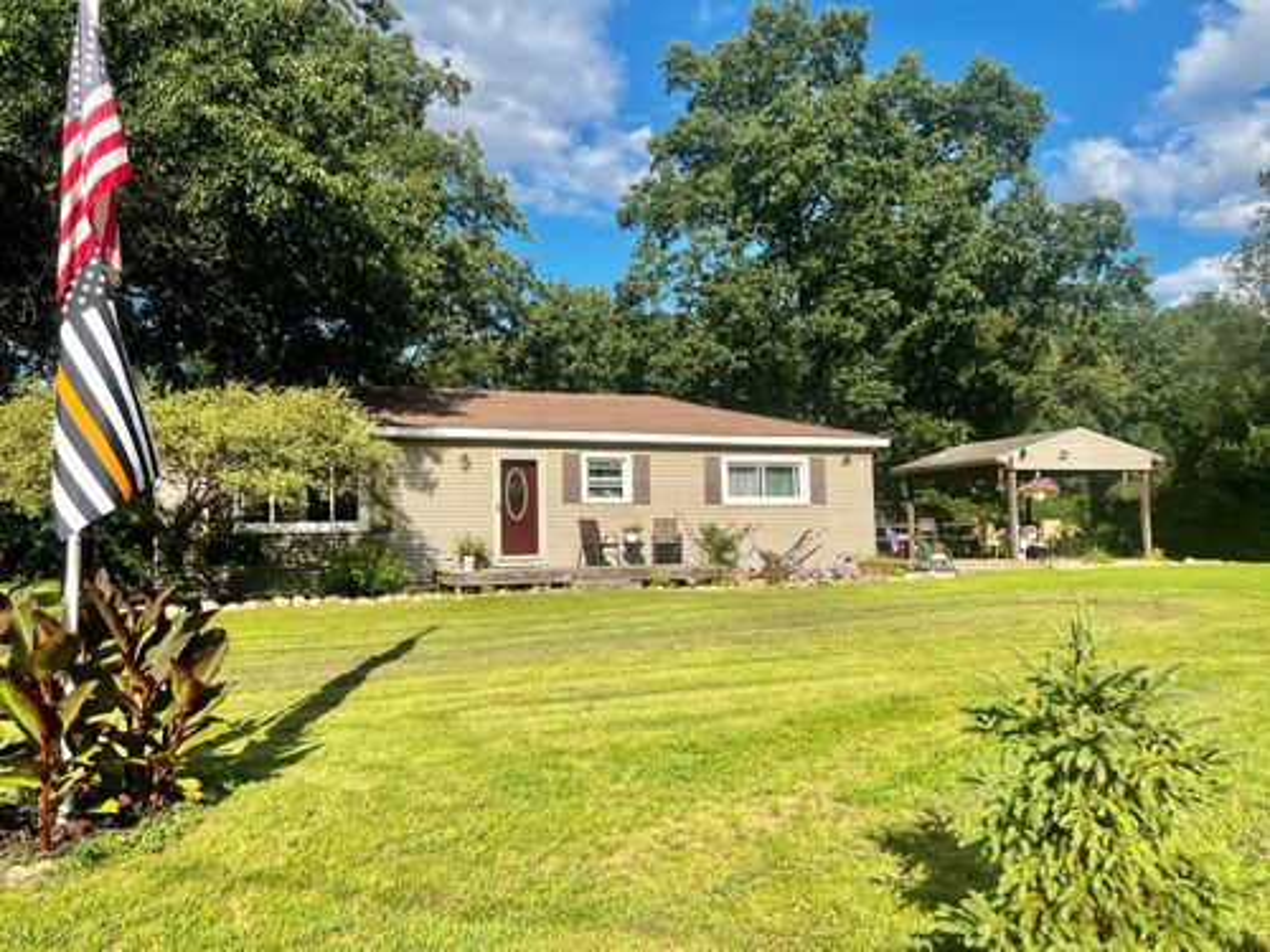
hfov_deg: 67.3
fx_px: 954
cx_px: 635
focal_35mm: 26
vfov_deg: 53.1
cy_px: 476
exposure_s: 1/3257
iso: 50
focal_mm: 5.7
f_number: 1.5
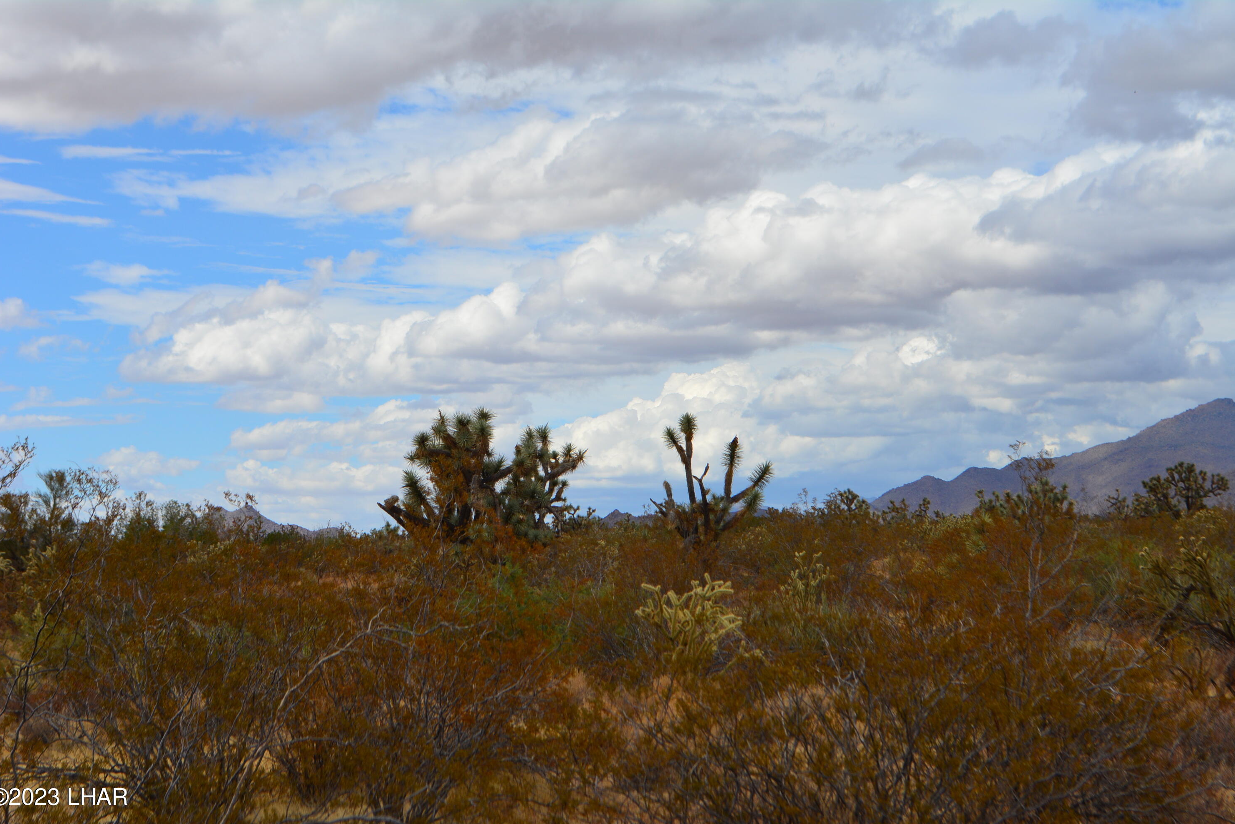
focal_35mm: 84
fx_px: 2864
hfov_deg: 24.3
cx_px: 613
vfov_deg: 16.4
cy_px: 417
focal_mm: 55
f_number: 11
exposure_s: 1/400
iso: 200
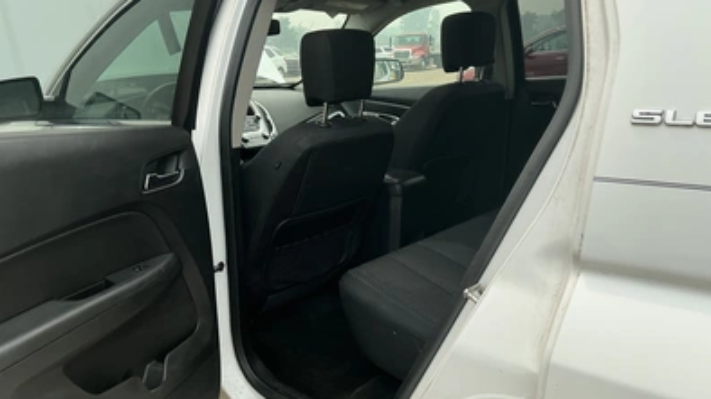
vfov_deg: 37.7
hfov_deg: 62.7
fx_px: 584
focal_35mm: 31
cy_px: 213
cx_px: 359
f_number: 1.8
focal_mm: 3
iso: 25
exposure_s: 1/855
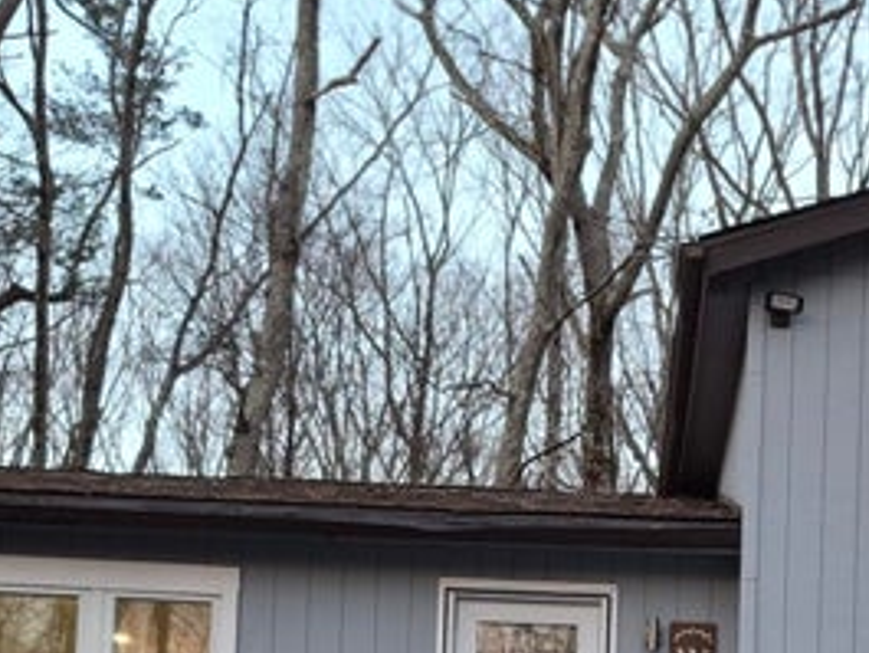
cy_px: 945
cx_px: 707
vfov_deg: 18.0
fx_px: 1859
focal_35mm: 74
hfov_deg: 25.8
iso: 200
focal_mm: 5.4
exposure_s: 1/180
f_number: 1.8
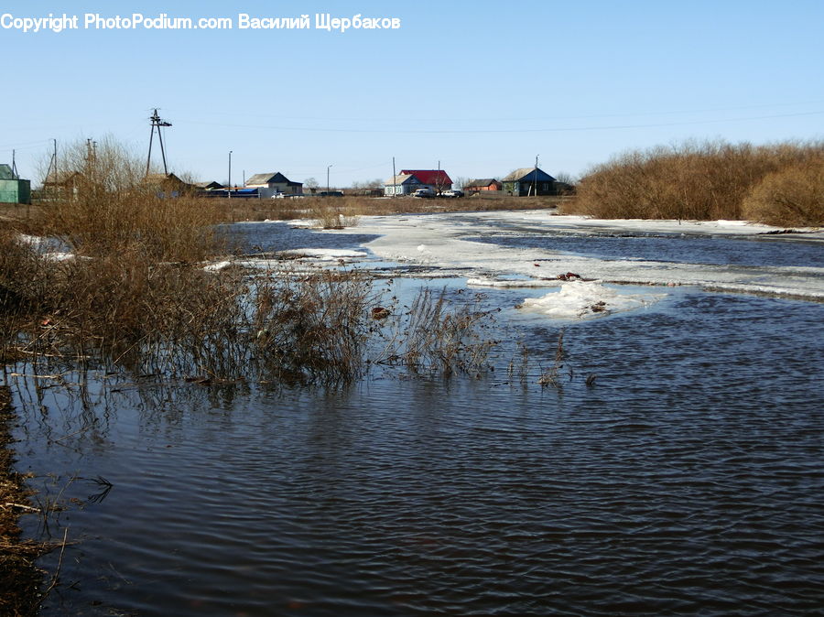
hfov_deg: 40.5
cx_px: 412
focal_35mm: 47
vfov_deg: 30.9
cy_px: 308
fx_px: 1118
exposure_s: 1/800
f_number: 4.2
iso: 80
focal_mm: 8.29
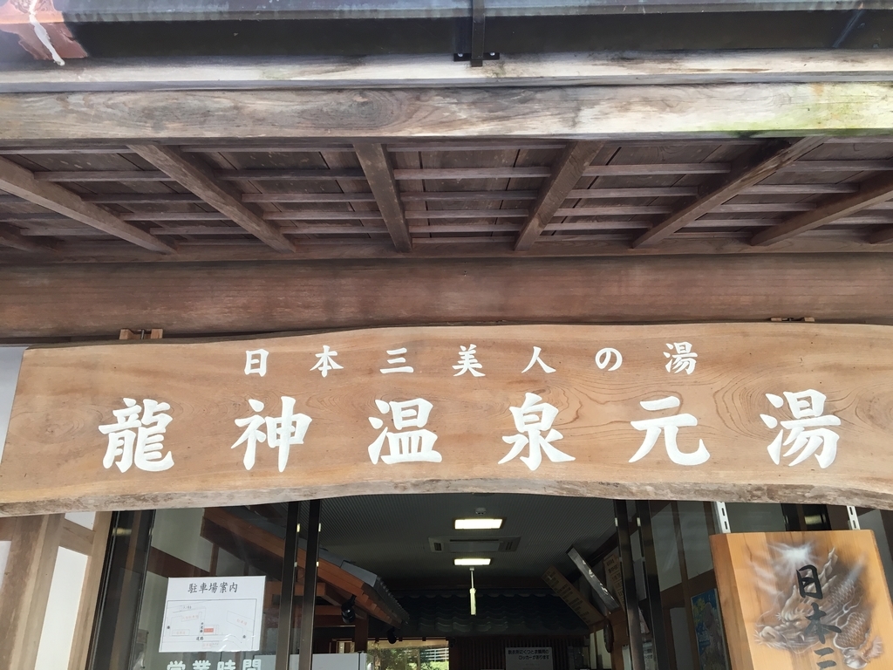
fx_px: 748
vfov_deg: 48.2
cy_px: 335
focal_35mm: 29
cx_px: 446
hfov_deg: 61.7
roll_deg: +1.6
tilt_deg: +23.6
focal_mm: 4.15
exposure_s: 1/30
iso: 25
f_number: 2.2
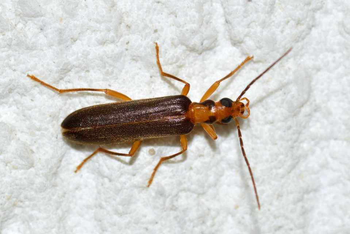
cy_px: 117
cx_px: 175
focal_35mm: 150
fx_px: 1459
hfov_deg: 13.7
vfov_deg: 9.2
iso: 100
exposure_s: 1/200
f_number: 18
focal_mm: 100
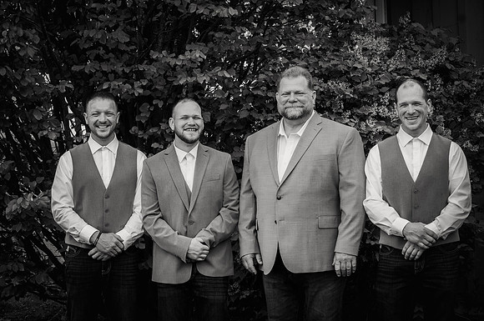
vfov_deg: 16.5
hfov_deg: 24.6
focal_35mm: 82
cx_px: 242
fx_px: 1108
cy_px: 160
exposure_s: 1/200
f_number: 7.1
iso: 200
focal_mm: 55
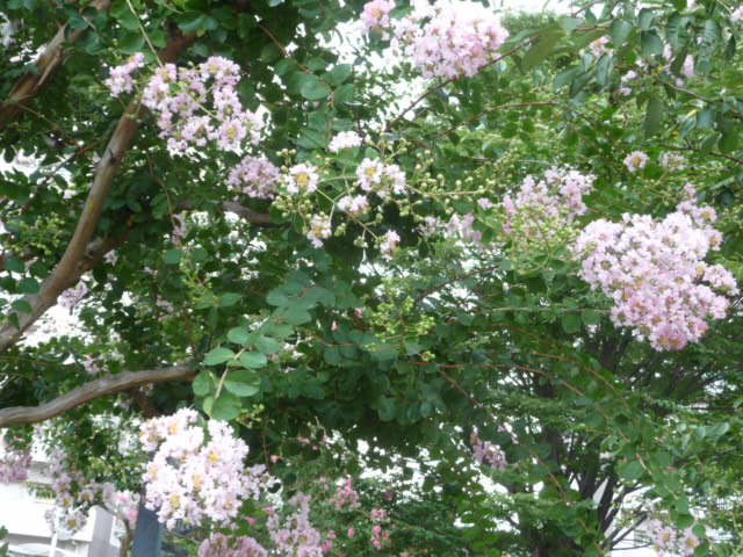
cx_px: 372
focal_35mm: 46
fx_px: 987
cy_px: 278
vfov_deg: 31.5
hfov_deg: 41.2
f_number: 3.3
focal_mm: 4.7
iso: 100
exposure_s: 1/100
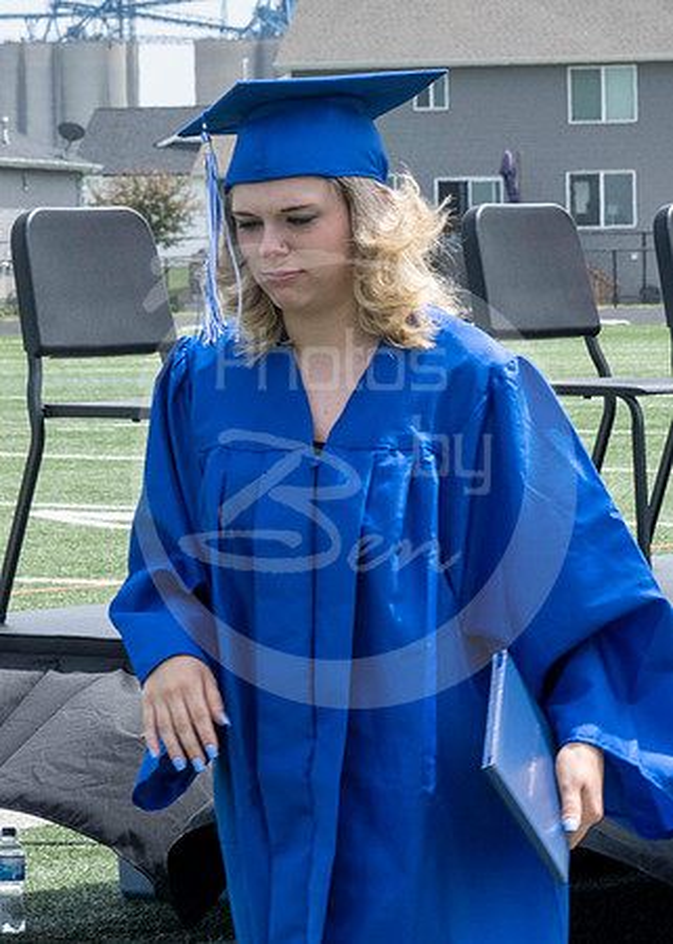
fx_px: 5208
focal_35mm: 194
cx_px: 42
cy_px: 334
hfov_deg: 7.4
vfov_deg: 10.3
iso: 200
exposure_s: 1/250
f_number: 13
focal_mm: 70
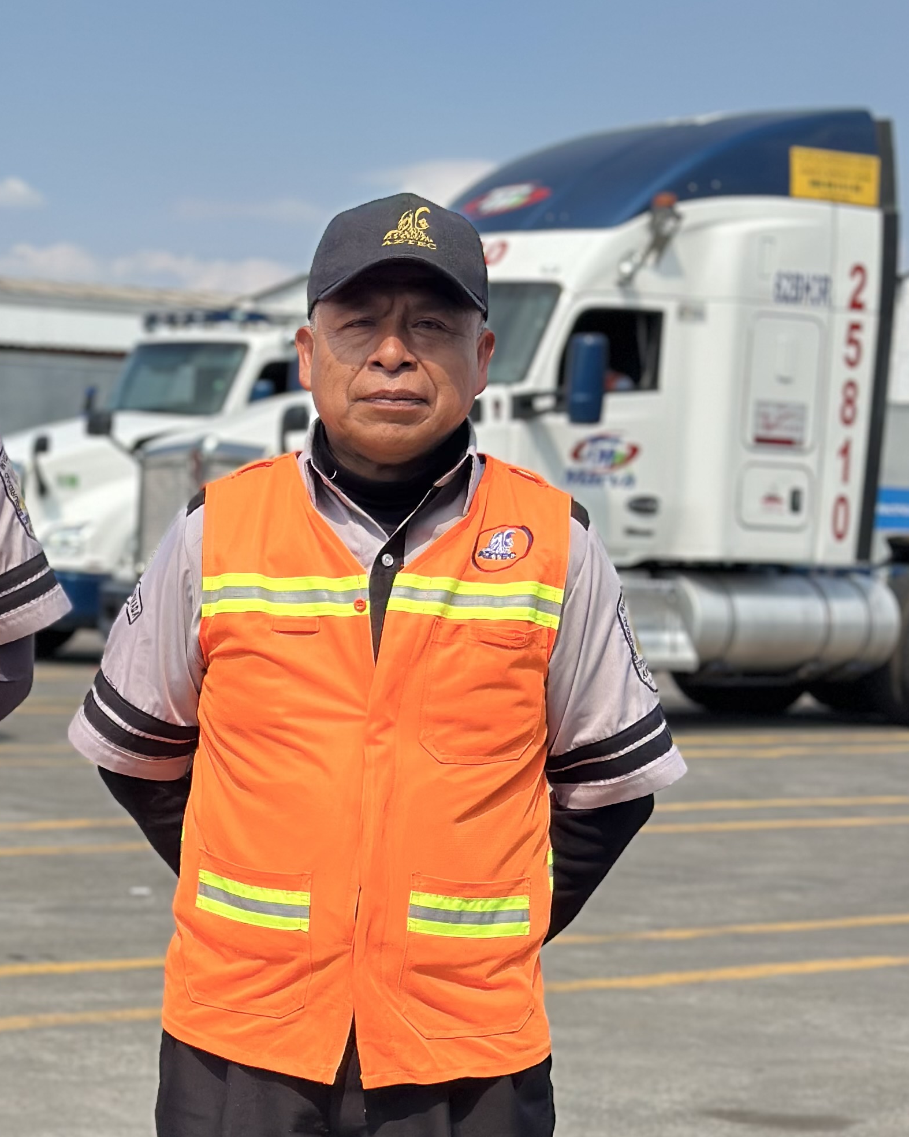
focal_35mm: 96
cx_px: 61
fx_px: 3229
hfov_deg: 15.8
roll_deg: -2.0
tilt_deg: -6.5
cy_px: 830
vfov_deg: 19.8
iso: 100
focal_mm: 6.86
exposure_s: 1/5882
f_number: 1.78
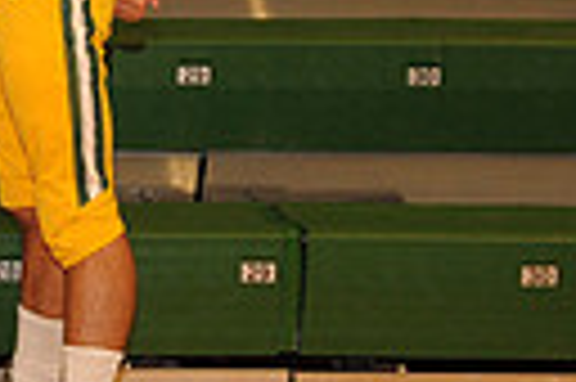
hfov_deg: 9.3
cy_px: -261
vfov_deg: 6.5
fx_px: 3324
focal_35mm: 208
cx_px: -590
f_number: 5.6
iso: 1000
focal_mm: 46
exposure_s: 1/60
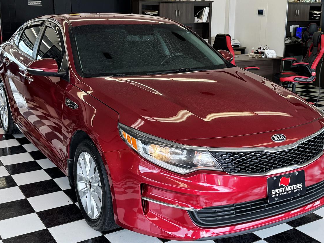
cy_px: 116
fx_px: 431
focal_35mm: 46
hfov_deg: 41.2
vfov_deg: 31.5
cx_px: 170
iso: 80
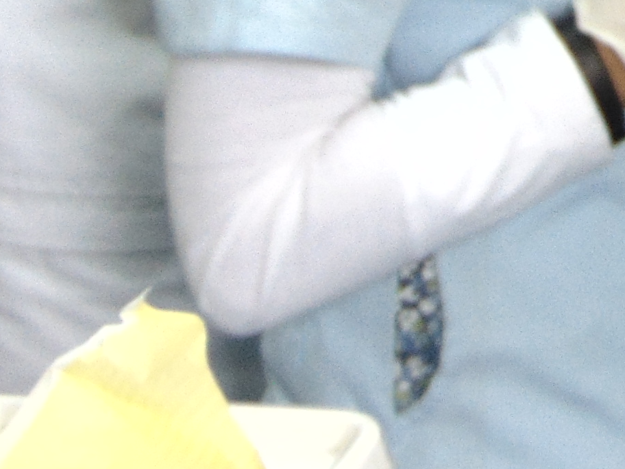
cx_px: 1144
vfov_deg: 9.2
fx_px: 2817
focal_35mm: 156
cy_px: -269
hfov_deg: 11.7
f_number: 3.3
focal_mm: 6.9
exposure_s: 1/30
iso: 100
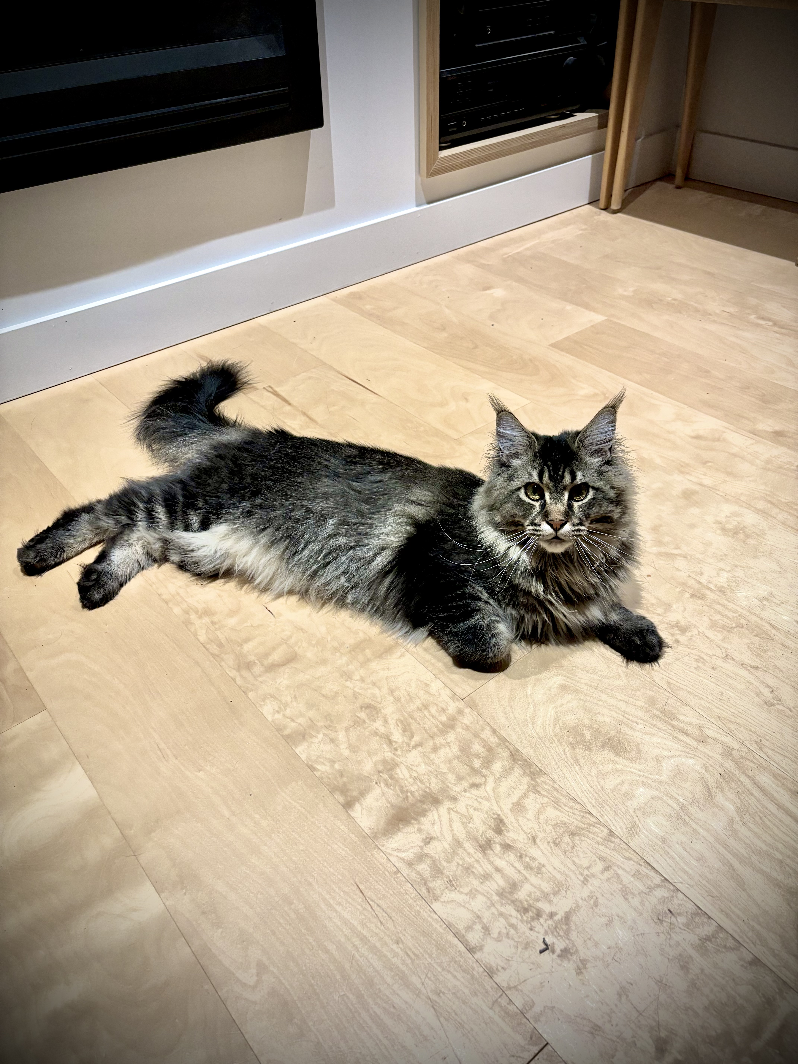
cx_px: 399
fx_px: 799
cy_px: 532
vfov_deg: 67.3
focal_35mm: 26
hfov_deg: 53.1
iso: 250
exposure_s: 1/60
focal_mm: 5.96
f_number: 1.6
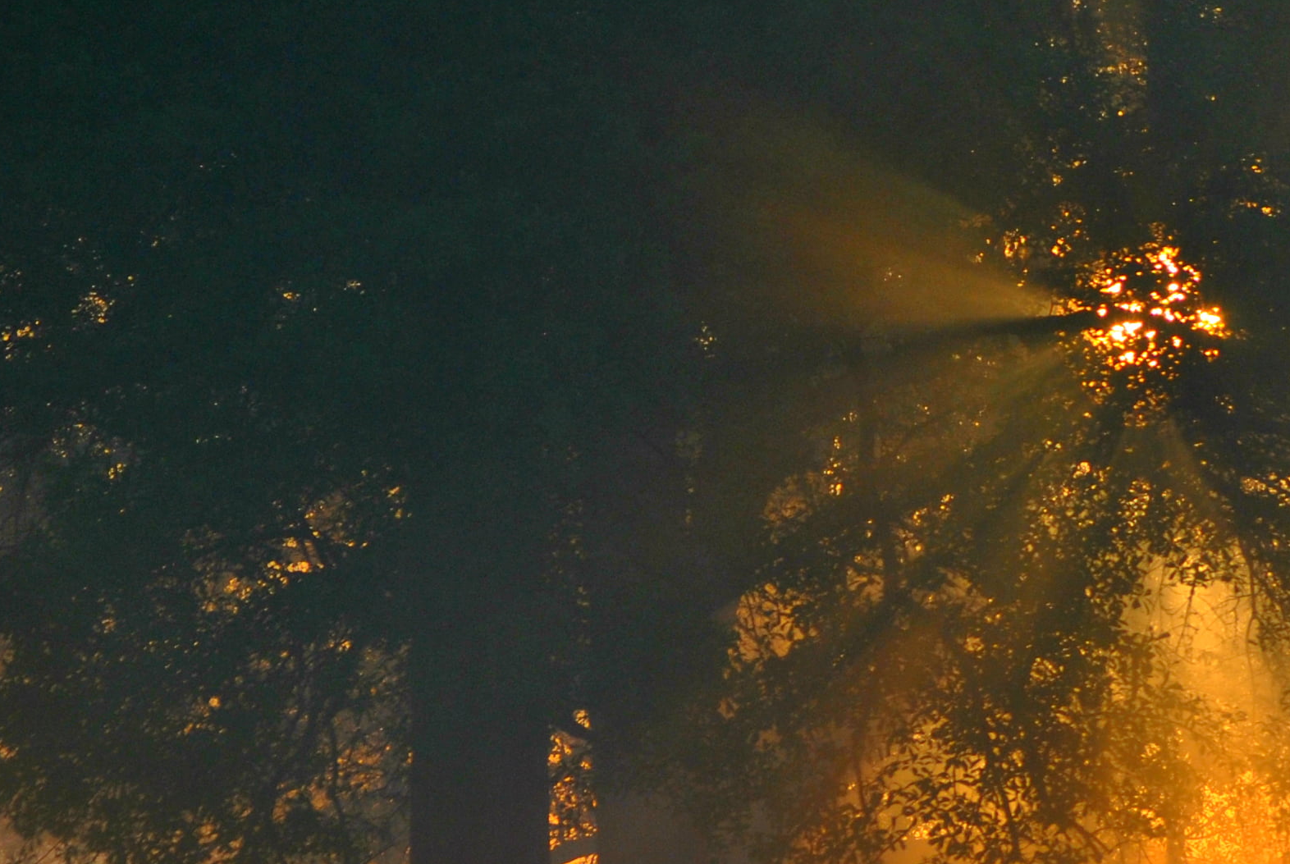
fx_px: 12990
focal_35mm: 362
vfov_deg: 3.8
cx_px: 1148
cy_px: 701
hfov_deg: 5.7
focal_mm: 98
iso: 180
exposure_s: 1/500
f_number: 5.6
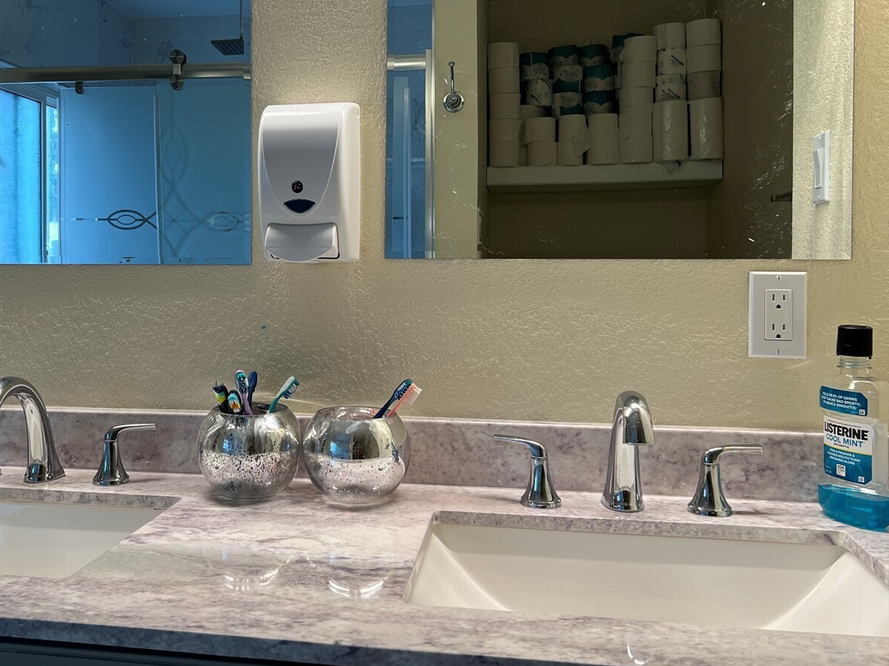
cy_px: 286
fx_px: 899
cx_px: 326
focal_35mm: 35
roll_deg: +0.0
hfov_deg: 52.0
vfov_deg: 40.6
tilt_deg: -1.8
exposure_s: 1/120
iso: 40
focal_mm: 5.7
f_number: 1.5
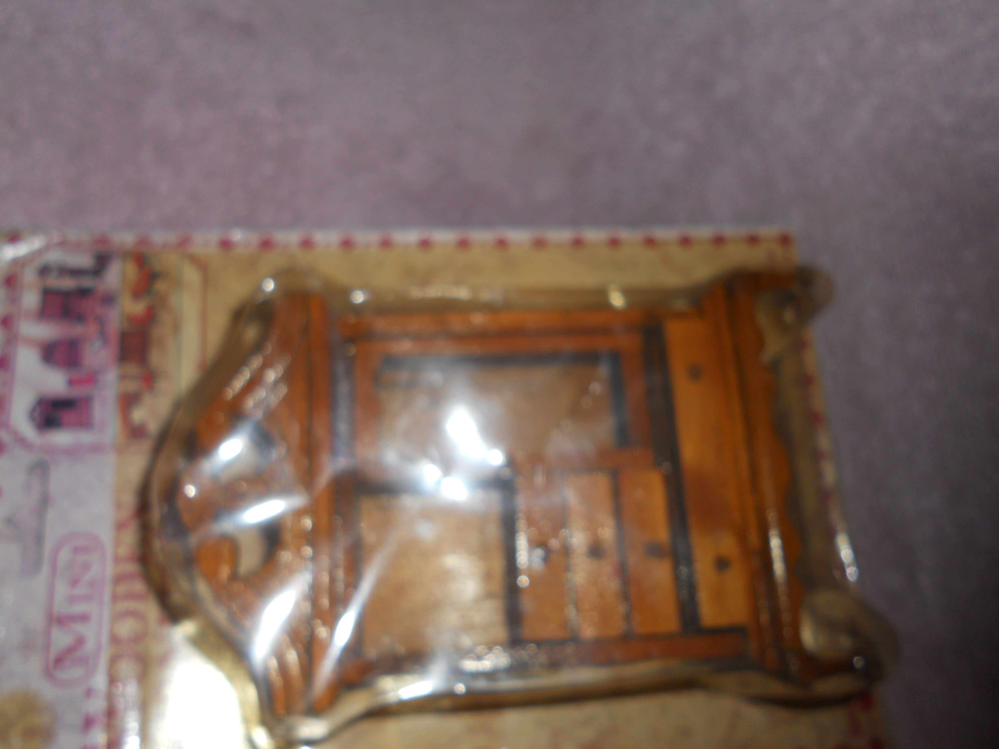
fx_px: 924
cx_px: 500
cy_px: 374
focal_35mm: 32
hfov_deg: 56.8
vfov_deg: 44.2
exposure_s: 1/25
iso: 80
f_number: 8.8
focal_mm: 5.8
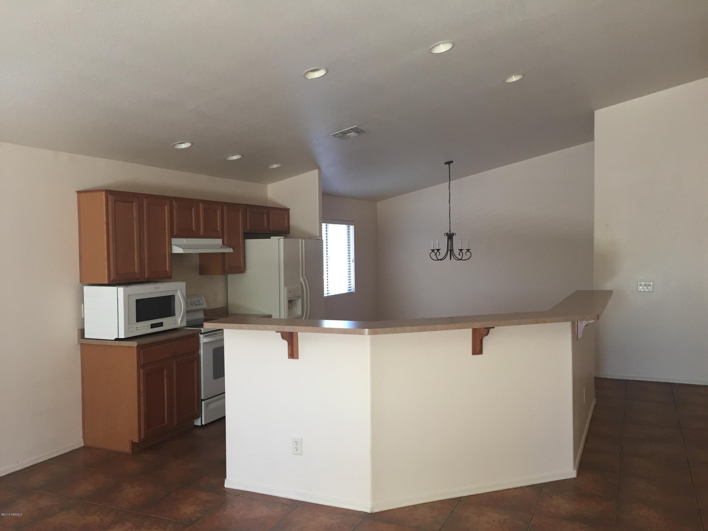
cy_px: 266
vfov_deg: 48.2
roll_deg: -0.5
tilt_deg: -2.6
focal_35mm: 29
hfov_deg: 61.7
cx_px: 354
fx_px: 593
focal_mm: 4.15
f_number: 2.2
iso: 80
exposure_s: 1/30
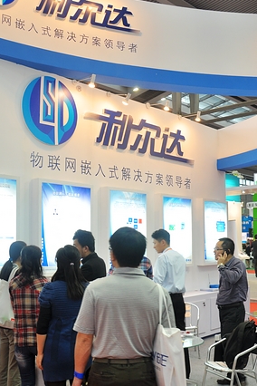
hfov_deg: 35.1
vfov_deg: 50.6
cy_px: 217
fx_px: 407
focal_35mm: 38
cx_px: 127
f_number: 6.3
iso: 200
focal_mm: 18
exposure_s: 1/25
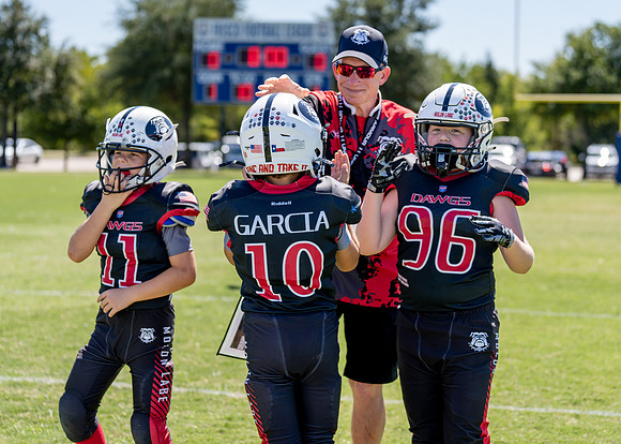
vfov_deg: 16.7
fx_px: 1507
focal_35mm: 85
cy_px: 189
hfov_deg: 23.3
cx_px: 329
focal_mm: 70
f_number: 2.8
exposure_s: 1/1000
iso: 100
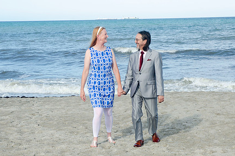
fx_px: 632
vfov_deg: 14.0
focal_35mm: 97
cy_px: 72
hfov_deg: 21.1
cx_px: 117
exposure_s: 1/250
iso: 100
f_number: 9
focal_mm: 48
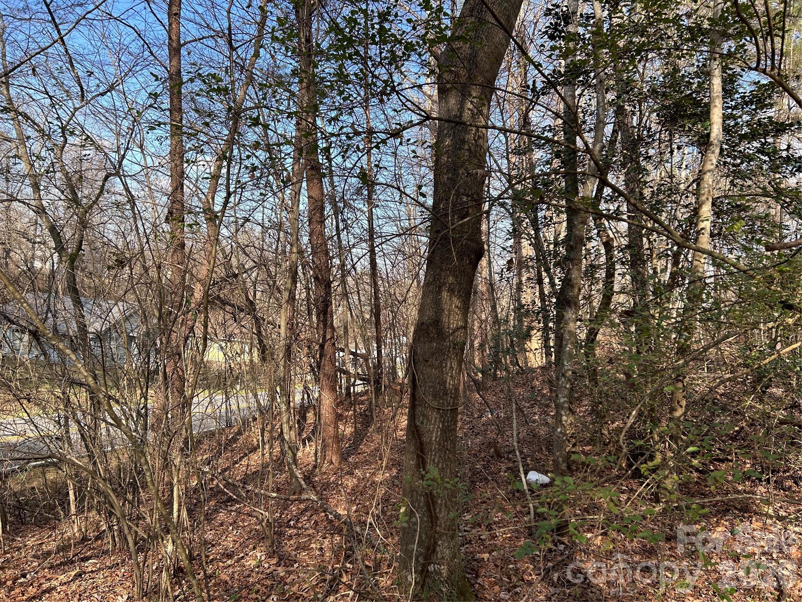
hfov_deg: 67.3
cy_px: 301
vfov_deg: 53.1
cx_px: 401
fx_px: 602
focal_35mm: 26
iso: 50
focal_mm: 5.7
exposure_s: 1/991
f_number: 1.5
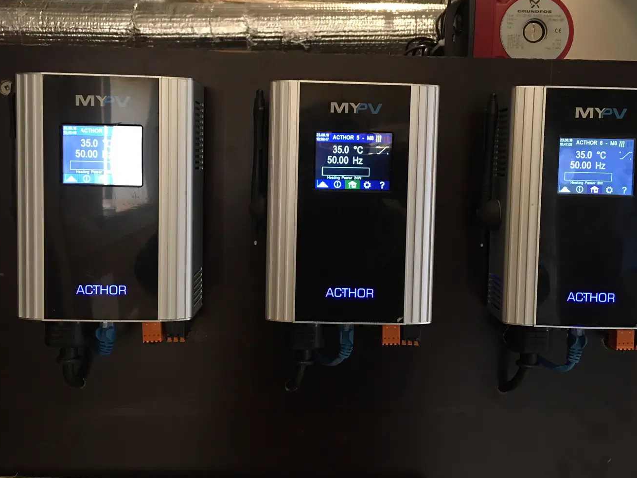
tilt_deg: -2.7
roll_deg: -1.4
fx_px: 626
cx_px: 343
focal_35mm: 34
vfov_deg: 41.7
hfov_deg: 53.9
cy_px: 199
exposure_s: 1/17
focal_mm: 4.15
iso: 125
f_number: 2.2
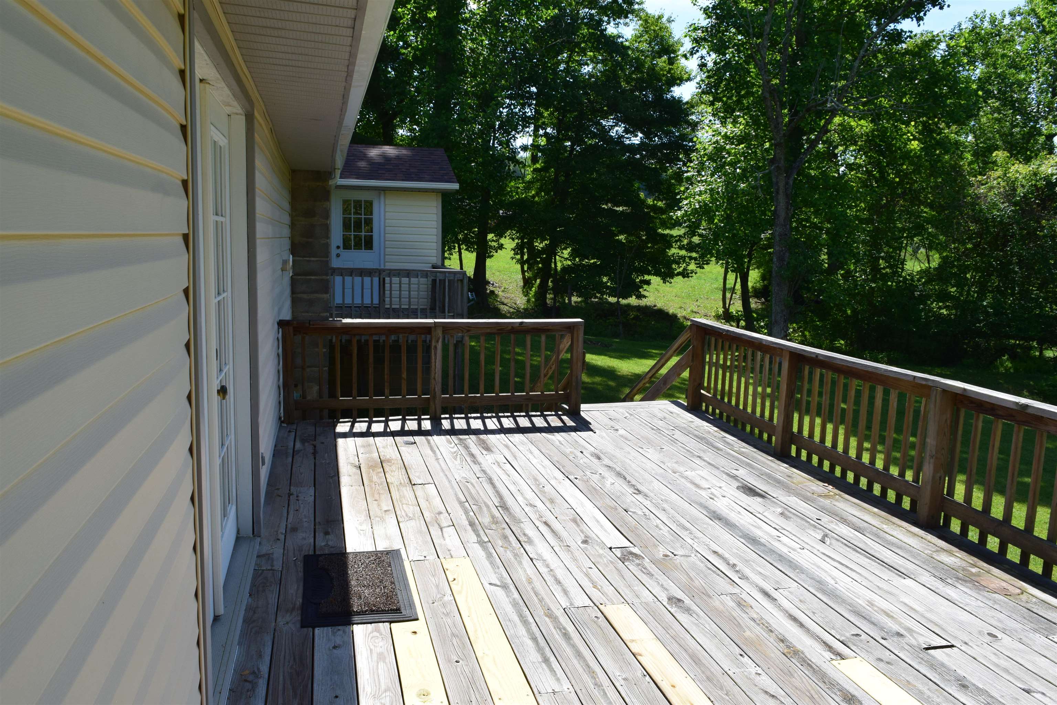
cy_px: 352
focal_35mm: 27
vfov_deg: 47.9
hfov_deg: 67.4
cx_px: 528
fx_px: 793
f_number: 11
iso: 400
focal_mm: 18
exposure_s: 1/400
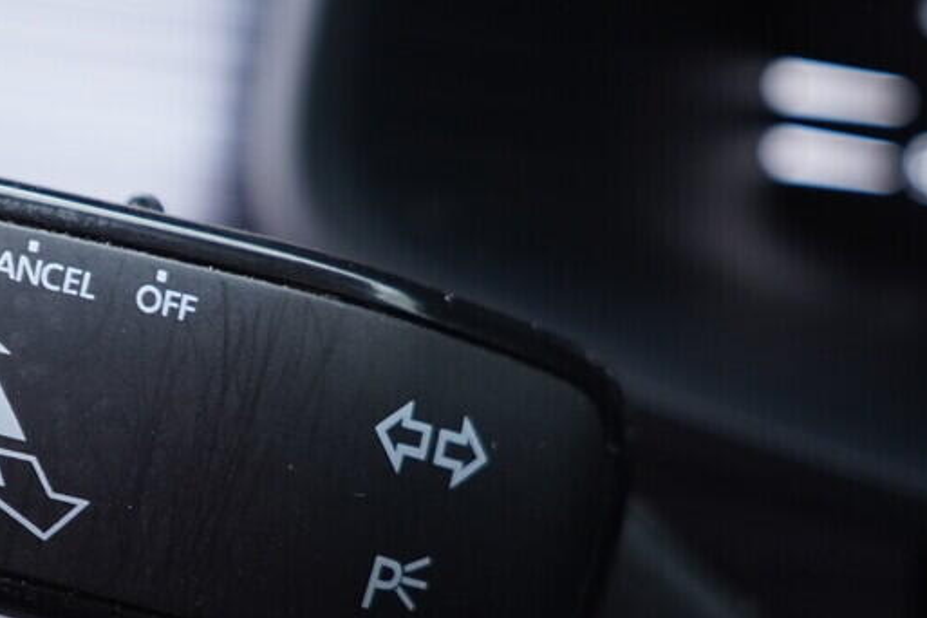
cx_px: 108
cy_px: 405
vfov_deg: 13.5
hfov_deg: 19.9
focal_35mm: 101
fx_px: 2601
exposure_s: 1/40
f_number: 2.8
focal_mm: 24
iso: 200
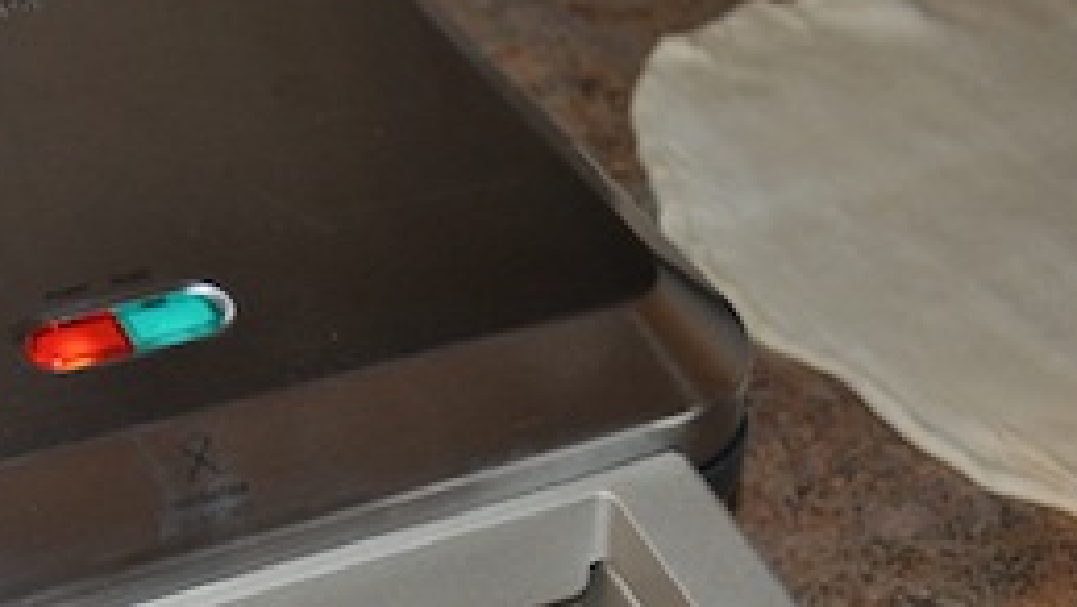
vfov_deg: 12.5
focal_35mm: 97
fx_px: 2772
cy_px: 370
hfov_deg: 21.5
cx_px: 112
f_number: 4.2
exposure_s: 1/60
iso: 800
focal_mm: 32
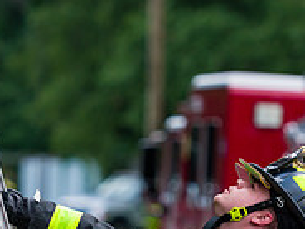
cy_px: 212
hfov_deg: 4.5
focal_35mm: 439
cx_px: 35
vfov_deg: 3.4
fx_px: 3868
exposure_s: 1/250
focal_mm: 145
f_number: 3.2
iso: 800
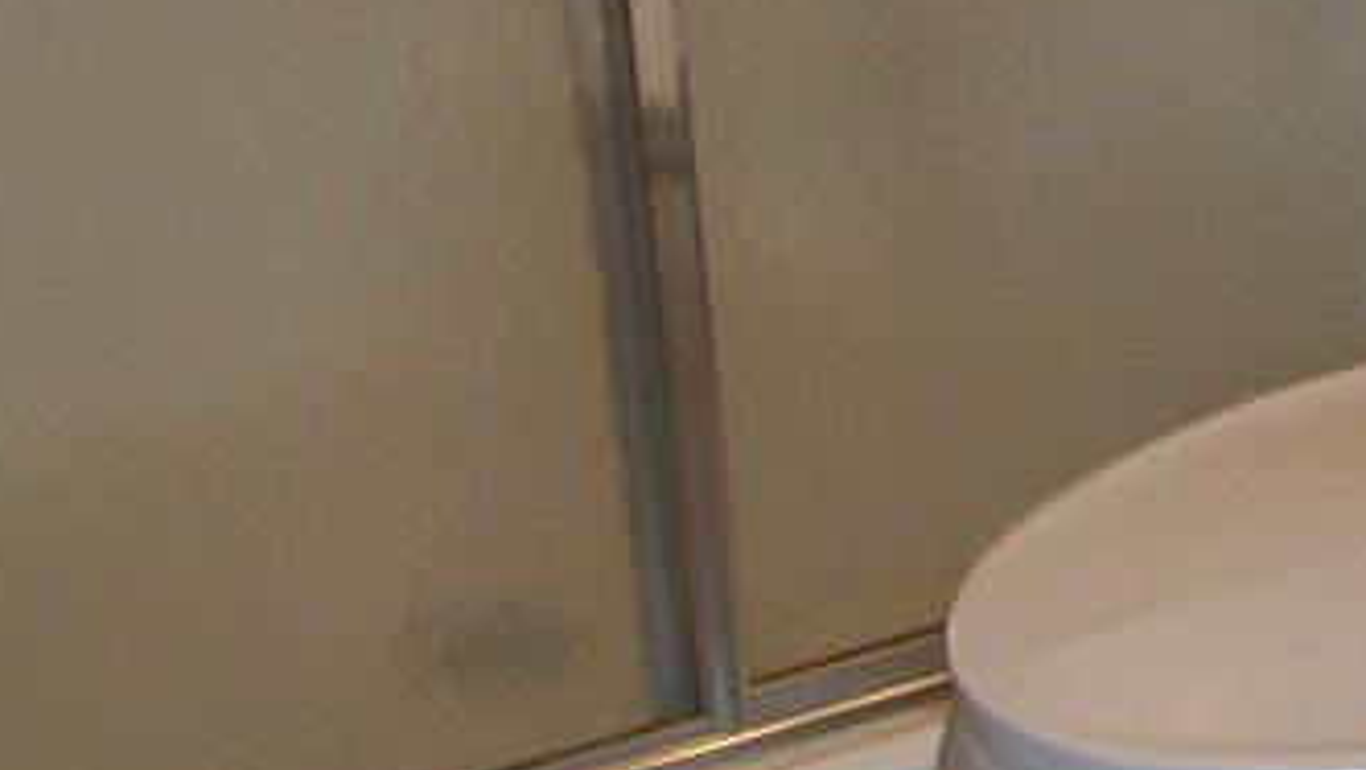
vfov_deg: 9.8
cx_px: 1288
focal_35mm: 121
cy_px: -354
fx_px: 4384
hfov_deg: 17.4
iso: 140
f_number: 2.7
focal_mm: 6
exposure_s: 1/64
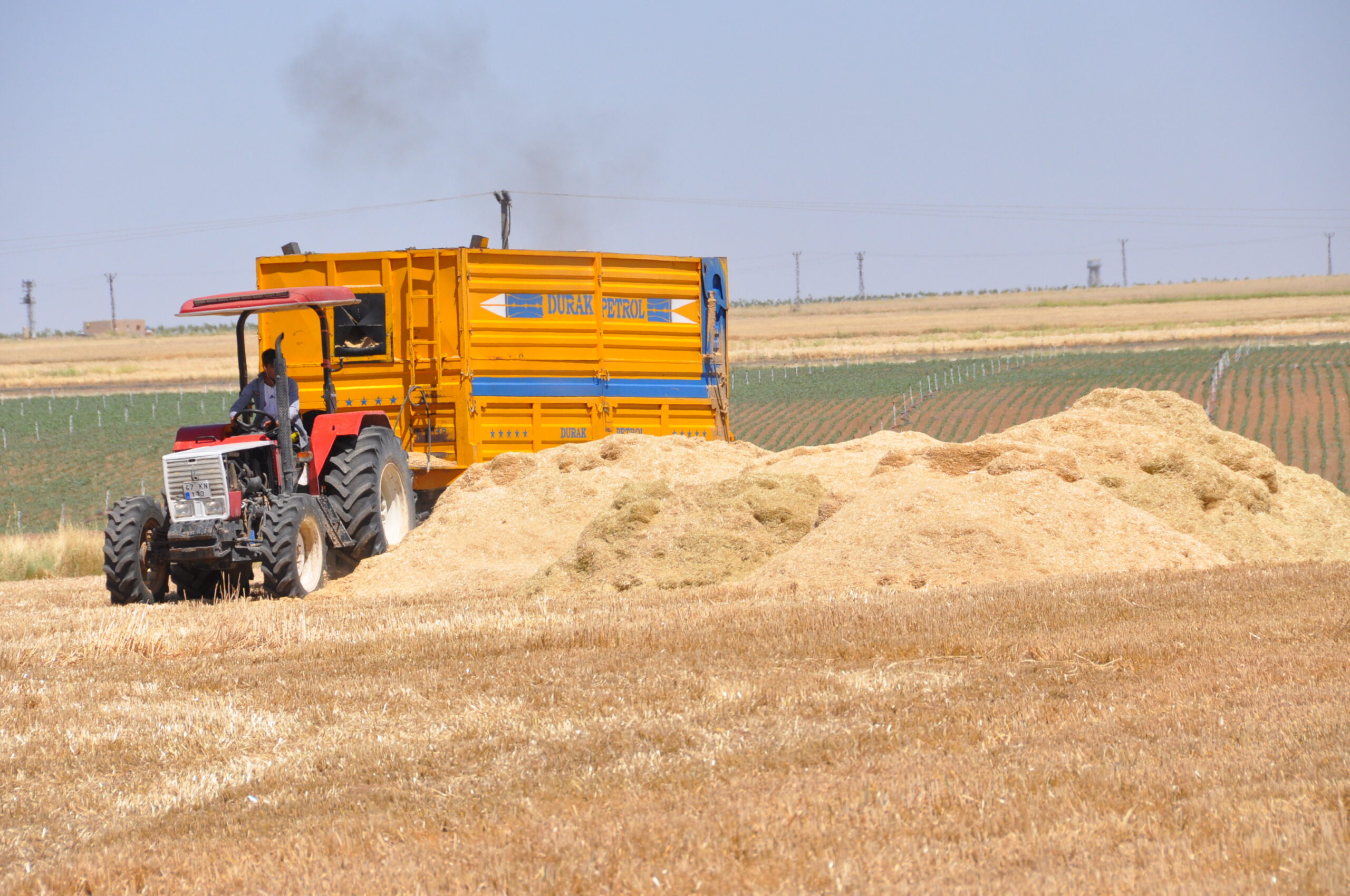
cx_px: 675
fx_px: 9550
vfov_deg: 5.4
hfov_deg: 8.1
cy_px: 448
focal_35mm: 255
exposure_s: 1/1600
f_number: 10
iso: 640
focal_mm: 170
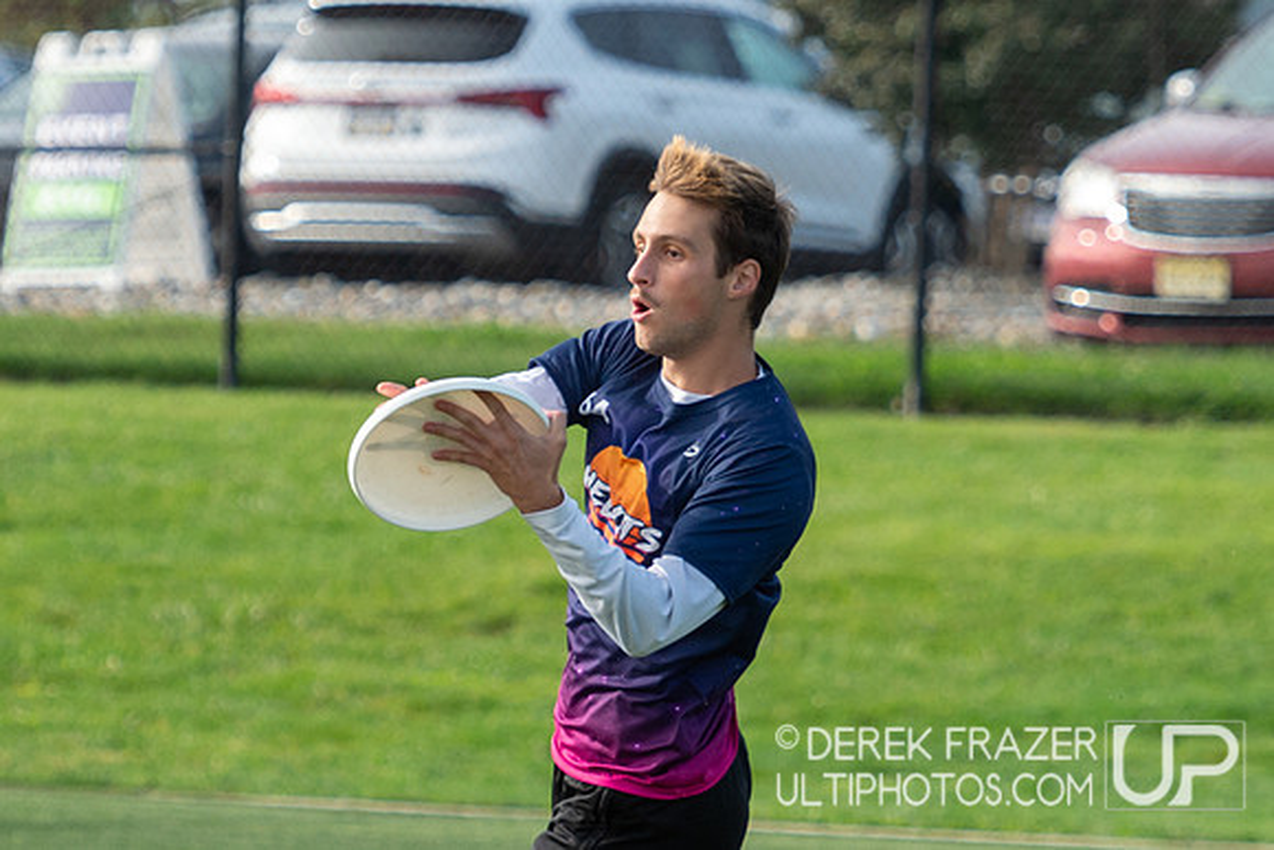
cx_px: 687
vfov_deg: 2.7
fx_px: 18095
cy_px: 605
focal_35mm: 511
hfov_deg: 4.0
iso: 640
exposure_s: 1/1250
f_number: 5.6
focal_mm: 210
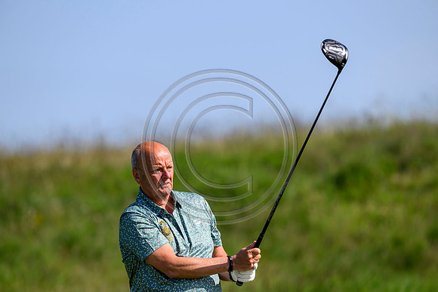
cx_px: 219
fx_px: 4868
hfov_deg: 5.2
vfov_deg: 3.4
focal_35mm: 400
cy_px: 146
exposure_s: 1/4000
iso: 500
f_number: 4.5
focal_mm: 400
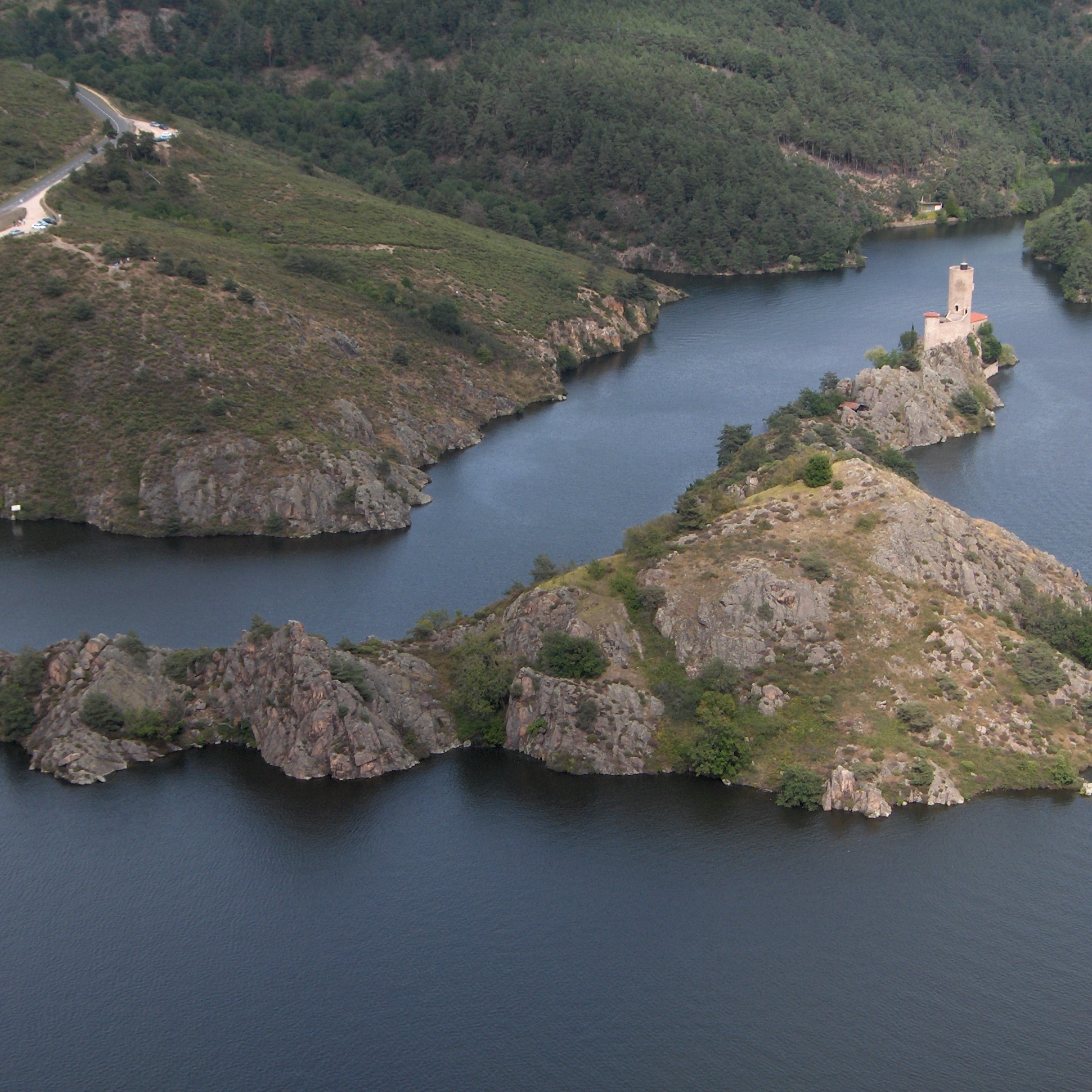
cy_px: 546
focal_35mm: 65
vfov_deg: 26.5
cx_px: 533
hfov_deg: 26.5
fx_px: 2320
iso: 100
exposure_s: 1/209
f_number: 5.4
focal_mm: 11.4
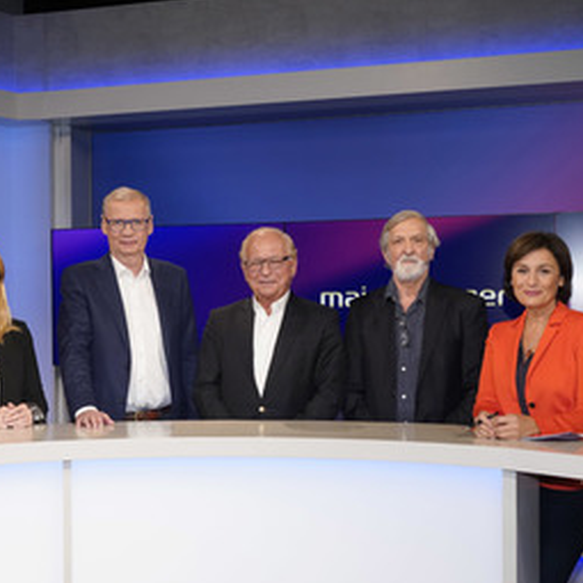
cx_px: 191
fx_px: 1029
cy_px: 338
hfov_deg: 31.4
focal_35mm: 54
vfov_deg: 31.6
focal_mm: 36
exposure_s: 1/160
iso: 2000
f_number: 5.6
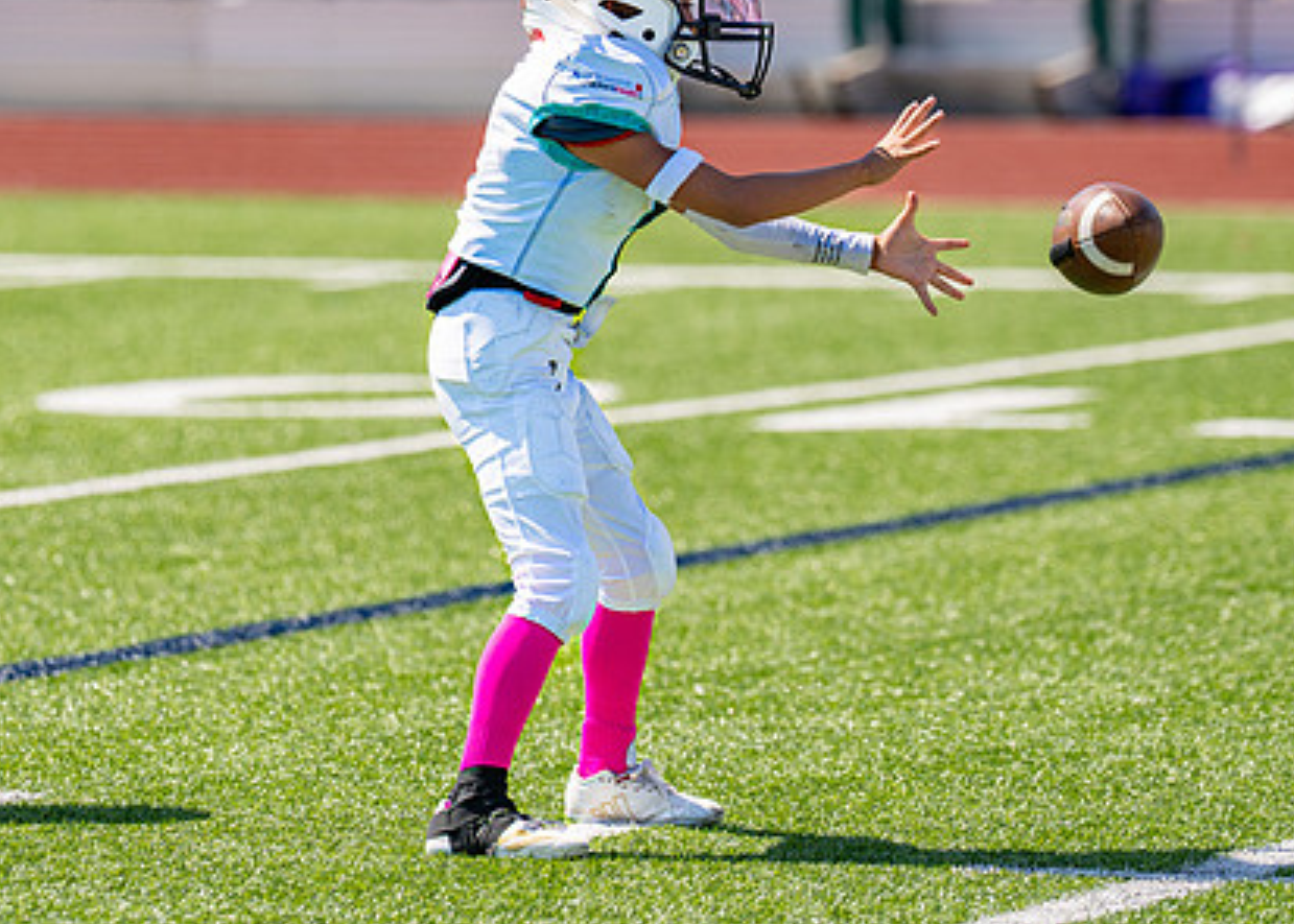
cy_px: 259
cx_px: 560
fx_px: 11025
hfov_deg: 6.7
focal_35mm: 300
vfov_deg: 4.8
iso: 100
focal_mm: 151
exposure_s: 1/1600
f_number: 2.8
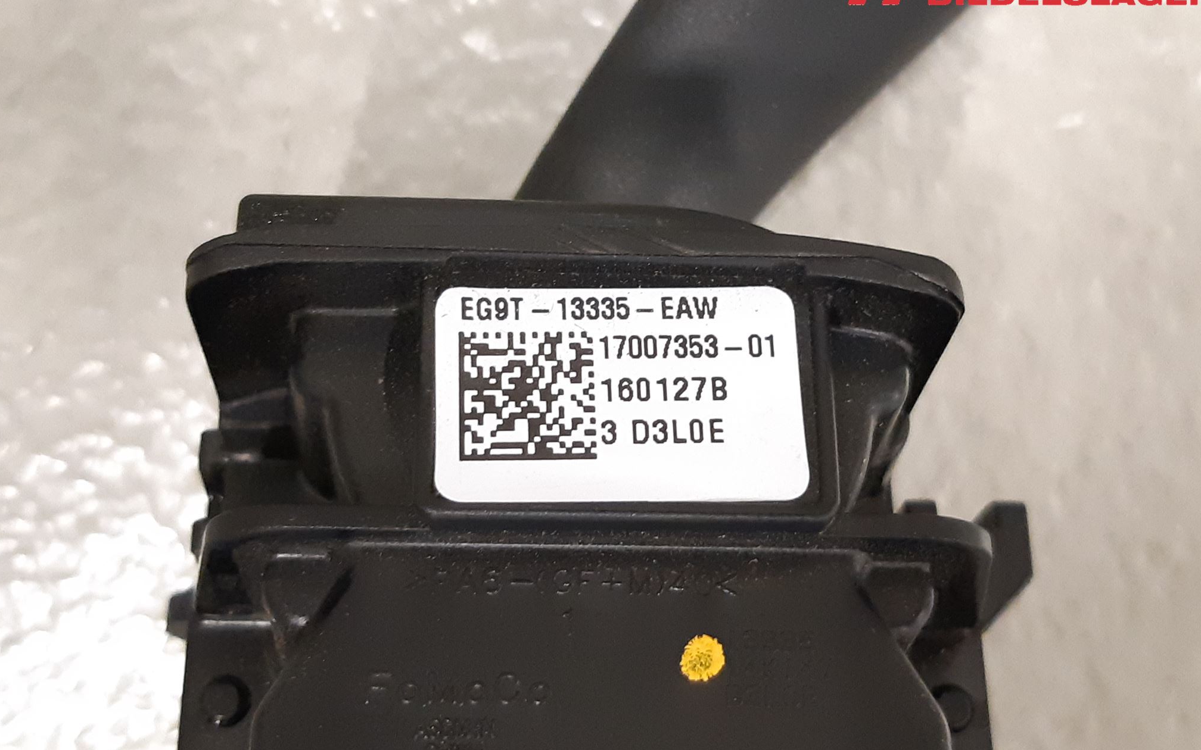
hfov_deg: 66.5
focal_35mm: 28
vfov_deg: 44.5
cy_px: 361
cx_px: 603
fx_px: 916
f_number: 1.7
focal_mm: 3.93
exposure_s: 1/25
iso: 320
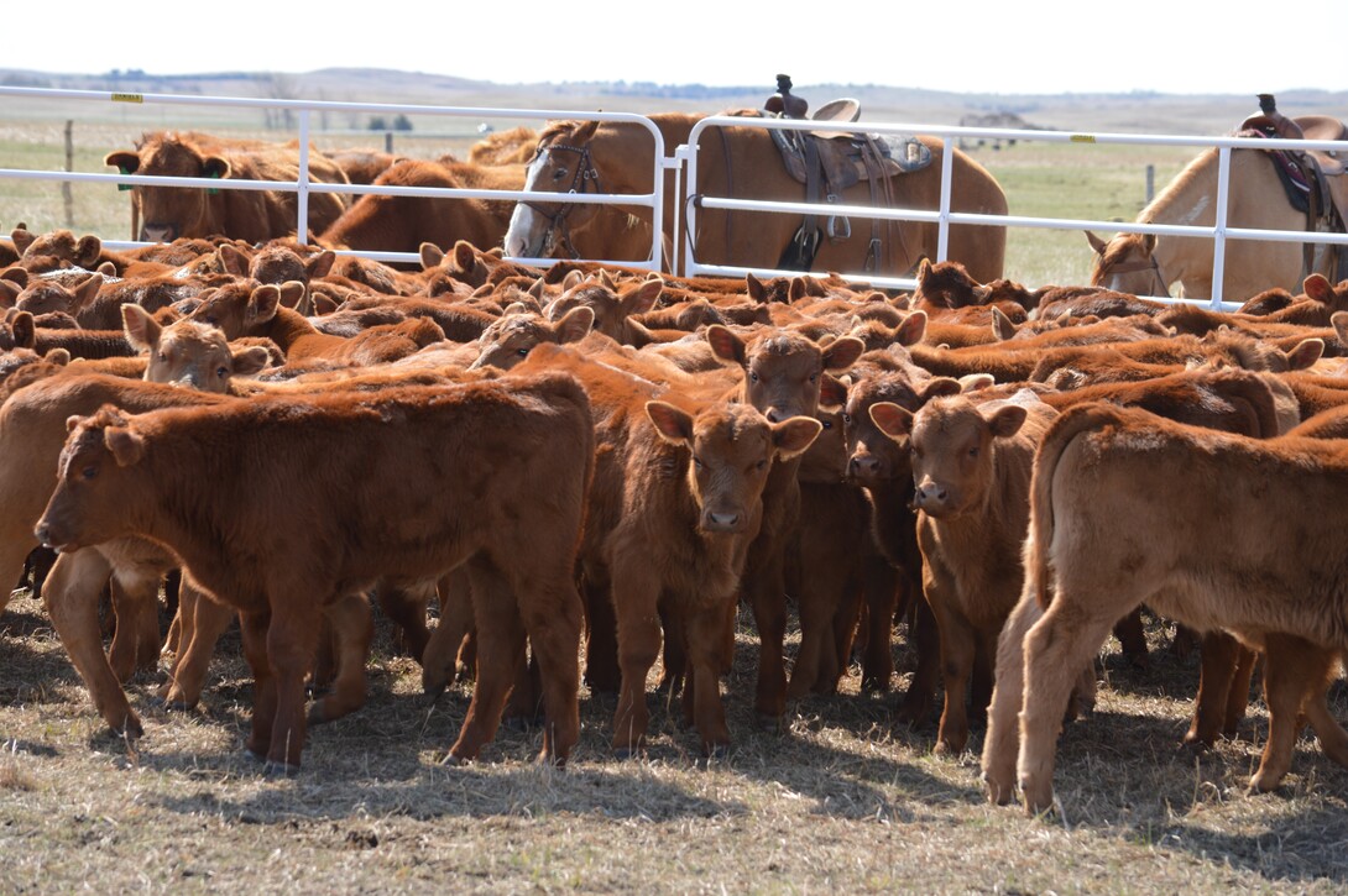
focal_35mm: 153
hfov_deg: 13.4
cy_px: 448
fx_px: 5725
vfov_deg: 9.0
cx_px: 674
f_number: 6.3
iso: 100
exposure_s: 1/200
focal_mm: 102
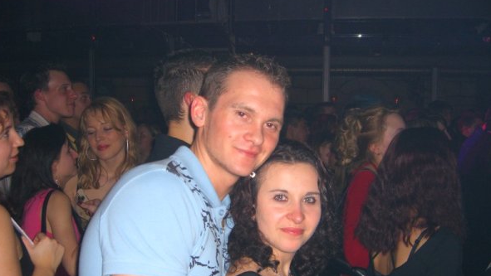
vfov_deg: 28.3
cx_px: 245
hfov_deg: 48.3
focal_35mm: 42
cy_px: 175
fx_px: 547
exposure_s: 1/60
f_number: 2.8
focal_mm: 7.9
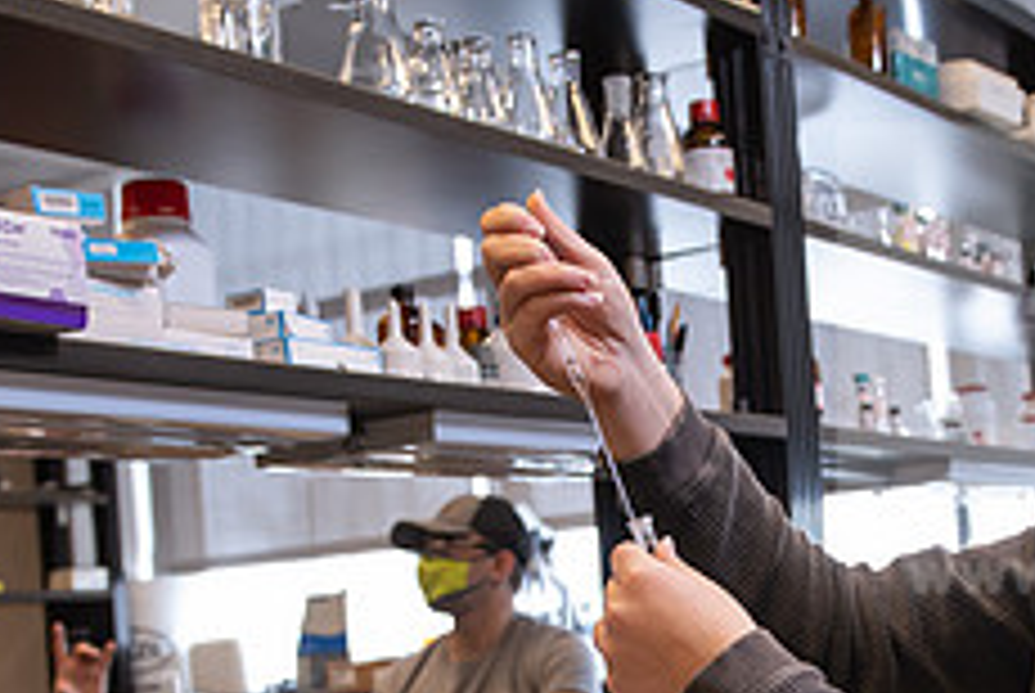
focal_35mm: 68
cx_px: 702
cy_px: 668
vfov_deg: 19.6
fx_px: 1957
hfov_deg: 29.4
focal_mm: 27
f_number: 4
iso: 800
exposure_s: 1/200
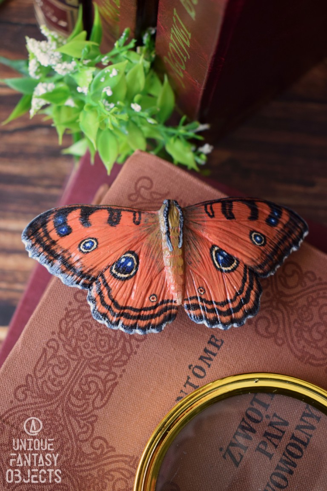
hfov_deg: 22.6
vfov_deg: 33.4
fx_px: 817
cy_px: 246
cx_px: 164
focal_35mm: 60
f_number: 5
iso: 800
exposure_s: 1/60
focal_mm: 40
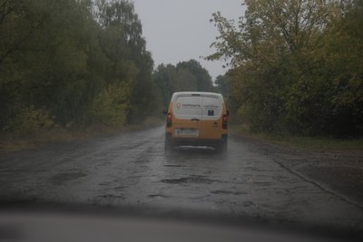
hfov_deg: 28.8
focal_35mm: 70
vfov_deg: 19.5
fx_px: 706
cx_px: 182
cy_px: 121
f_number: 2.8
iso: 400
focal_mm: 70
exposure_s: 1/320
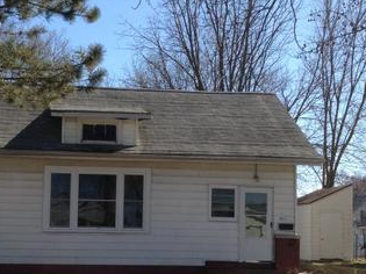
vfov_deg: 21.8
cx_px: 116
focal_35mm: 67
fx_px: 708
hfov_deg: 28.7
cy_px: 194
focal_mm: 4.12
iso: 50
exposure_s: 1/1085
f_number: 2.4
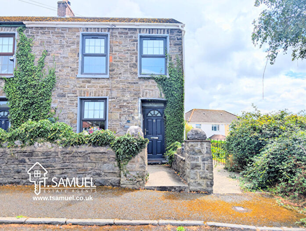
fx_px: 212
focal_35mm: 24
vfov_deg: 56.9
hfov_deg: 71.5
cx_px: 153
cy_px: 116
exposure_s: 1/2110
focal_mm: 6.9
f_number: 1.68
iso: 21
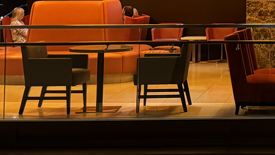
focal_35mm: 115
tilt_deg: +3.4
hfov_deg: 17.8
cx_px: 320
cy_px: -75
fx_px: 839
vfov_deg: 10.2
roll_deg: -0.3
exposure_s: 1/40
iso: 800
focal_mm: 6.76
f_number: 1.78
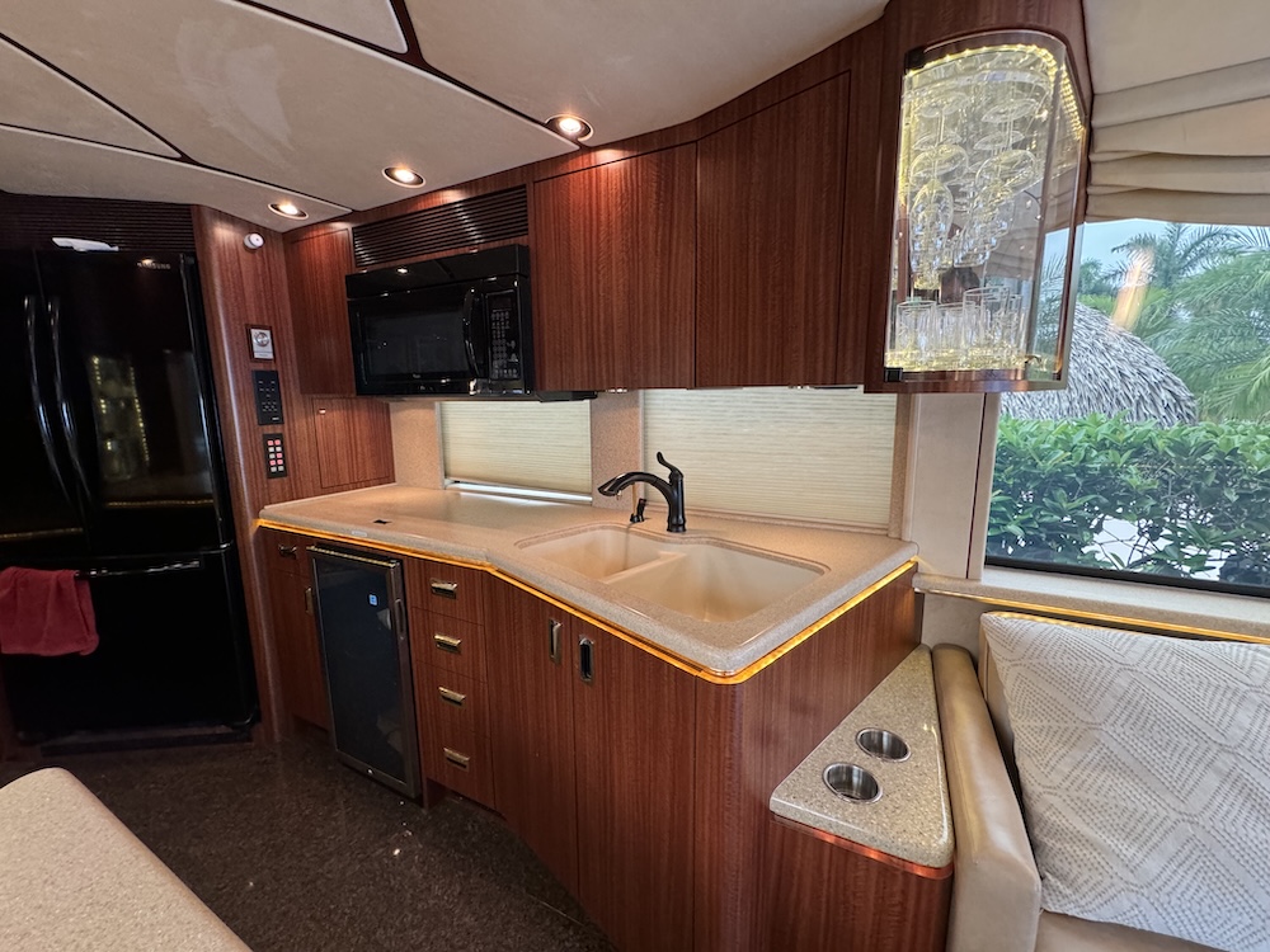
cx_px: 635
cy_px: 476
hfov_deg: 102.1
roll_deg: +1.2
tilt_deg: -8.4
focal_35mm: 14
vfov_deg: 85.7
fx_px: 514
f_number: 2.2
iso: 320
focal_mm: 2.22
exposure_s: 1/60
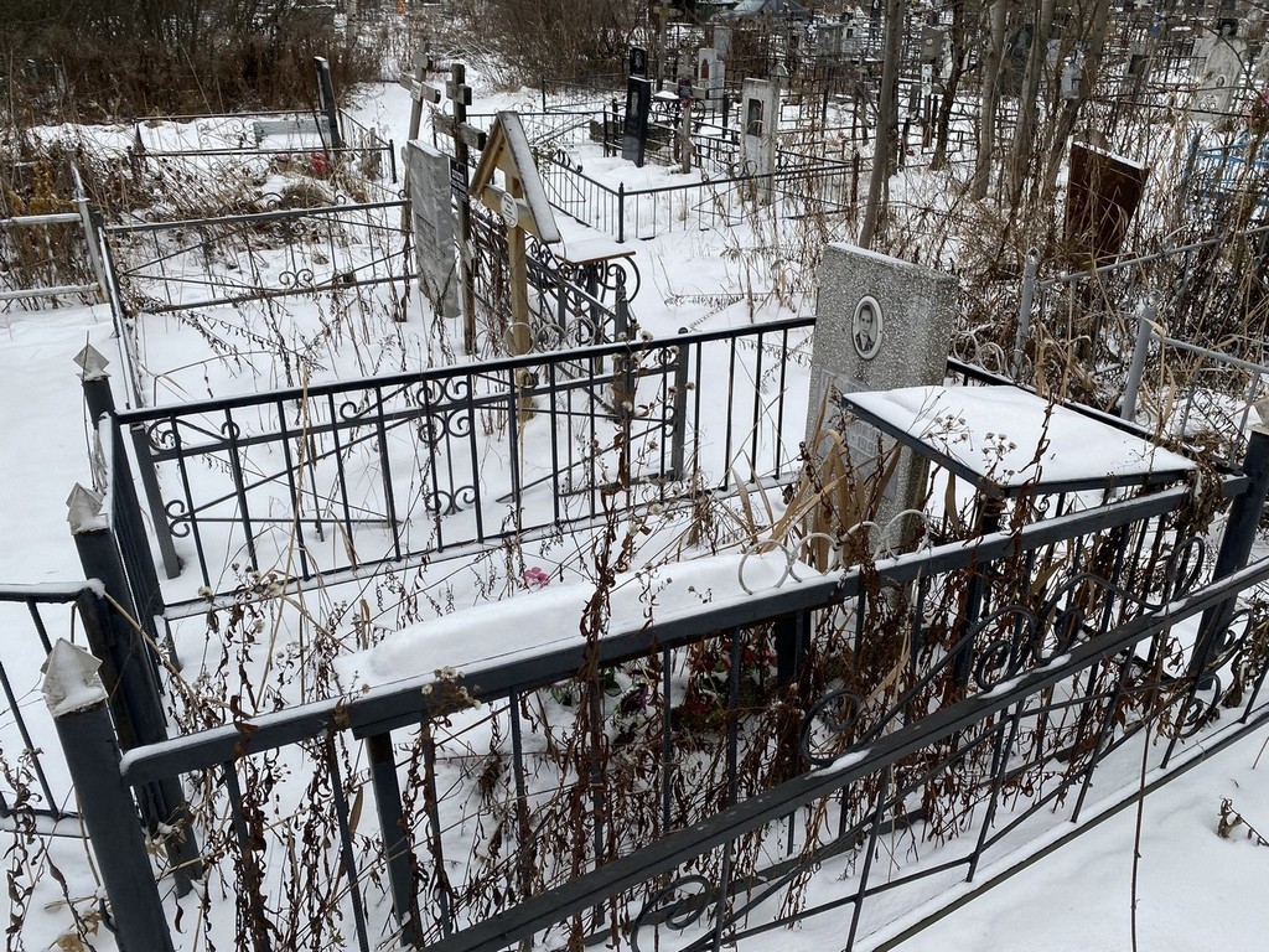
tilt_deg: -25.9
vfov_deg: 53.1
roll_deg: -3.3
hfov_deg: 67.3
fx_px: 953
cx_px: 634
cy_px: 476
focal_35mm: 26
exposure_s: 1/352
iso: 32
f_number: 1.8
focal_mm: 4.25
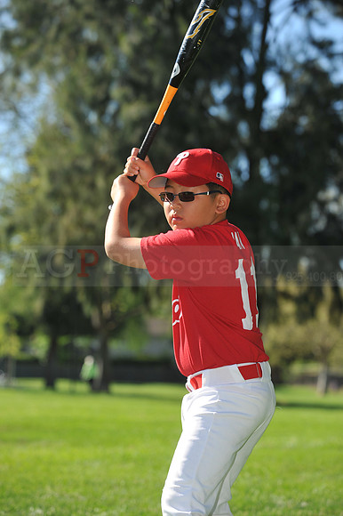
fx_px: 1860
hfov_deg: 10.5
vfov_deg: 15.8
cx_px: 172
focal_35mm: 130
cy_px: 258
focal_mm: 130
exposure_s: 1/640
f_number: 5.6
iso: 200
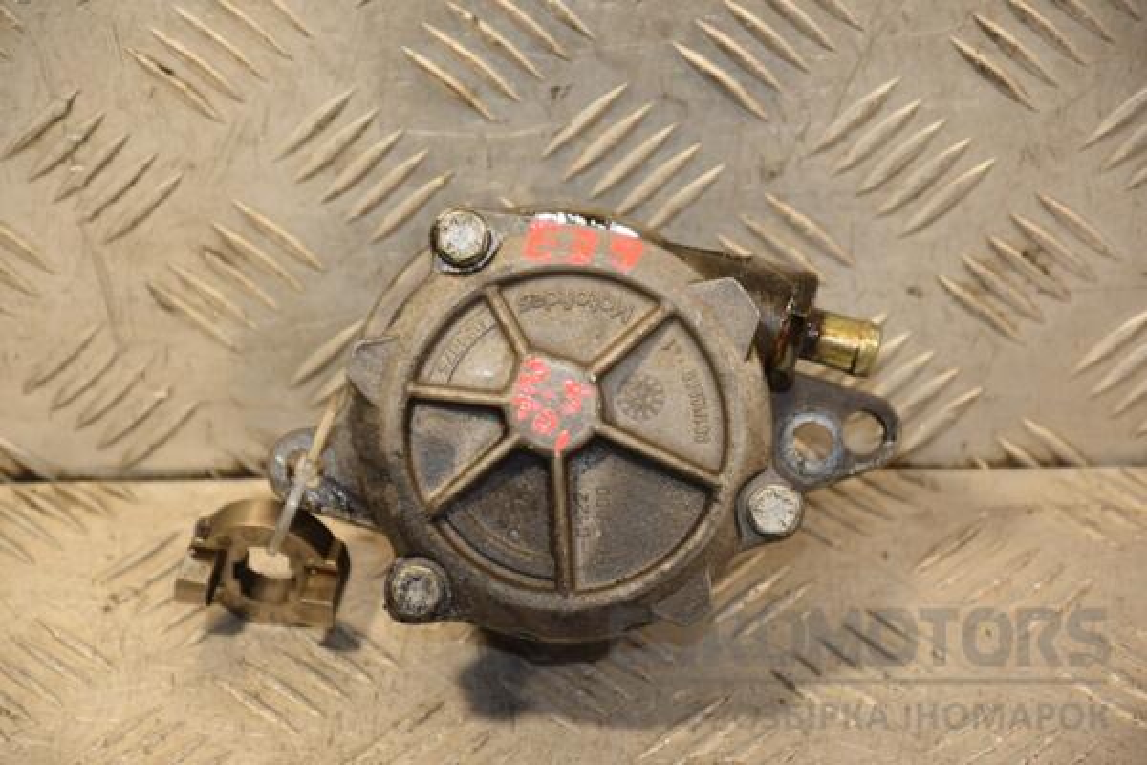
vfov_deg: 8.7
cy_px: 382
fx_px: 5018
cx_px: 574
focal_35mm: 158
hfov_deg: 13.0
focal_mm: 105
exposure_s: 1/100
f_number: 5.6
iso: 800
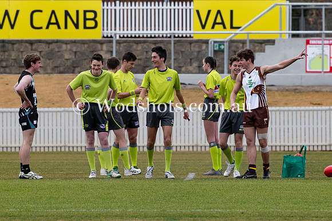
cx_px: 136
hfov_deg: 3.2
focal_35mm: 652
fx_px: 6016
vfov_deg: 2.1
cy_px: 103
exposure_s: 1/1000
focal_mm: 200
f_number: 4.5
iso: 450
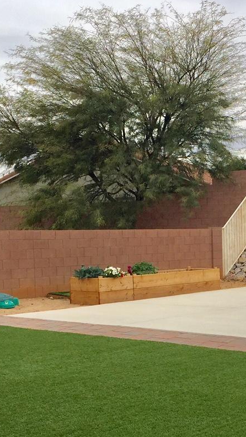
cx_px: 222
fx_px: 754
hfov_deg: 18.2
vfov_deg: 31.9
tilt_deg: -4.9
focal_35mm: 65
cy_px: 317
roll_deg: +0.3
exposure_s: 1/1522
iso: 32
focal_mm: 4.15
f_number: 2.2
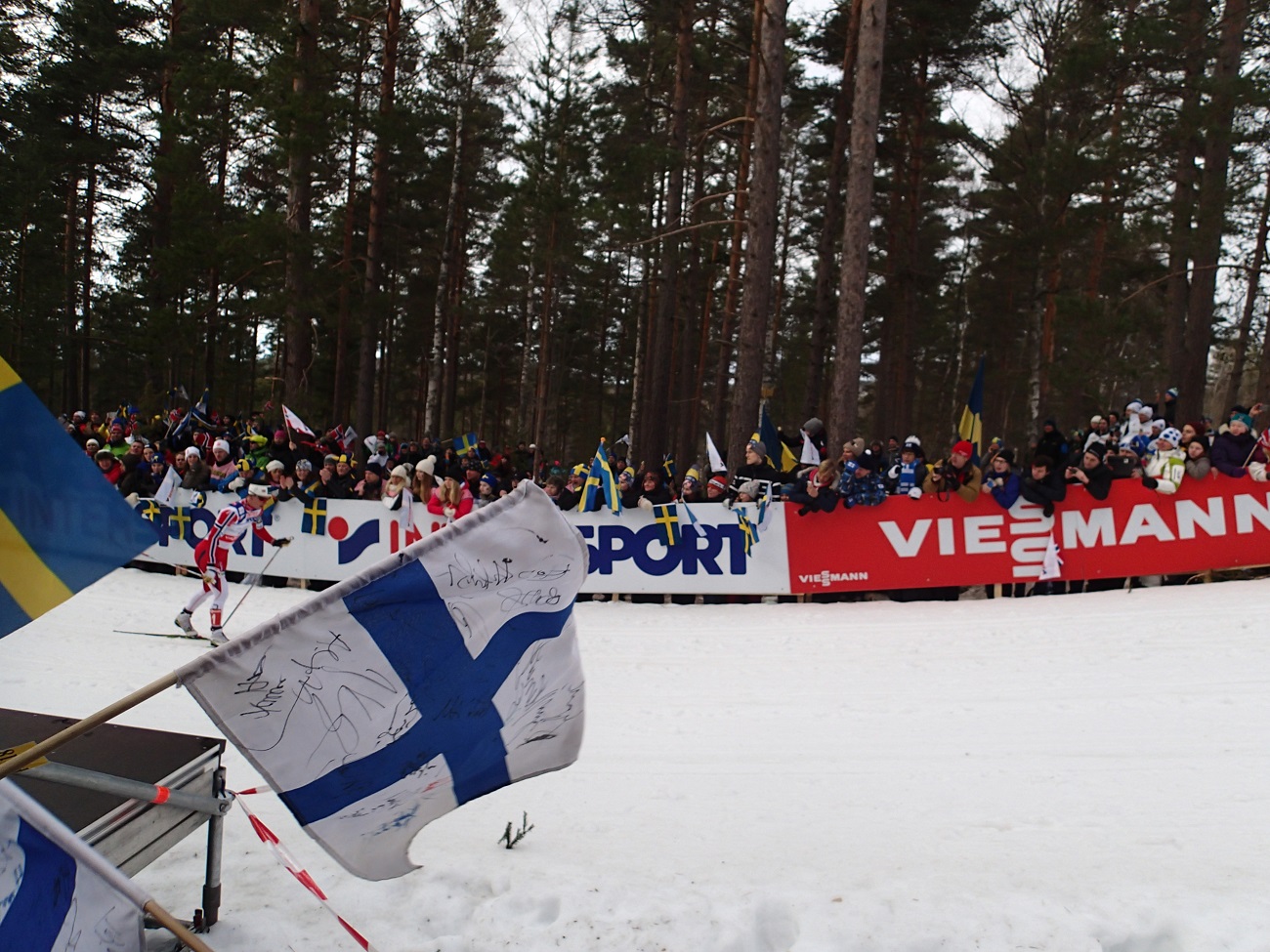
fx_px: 917
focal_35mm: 25
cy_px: 476
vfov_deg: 54.9
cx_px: 635
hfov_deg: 69.4
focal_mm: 4.5
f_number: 2.8
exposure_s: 1/640
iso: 100
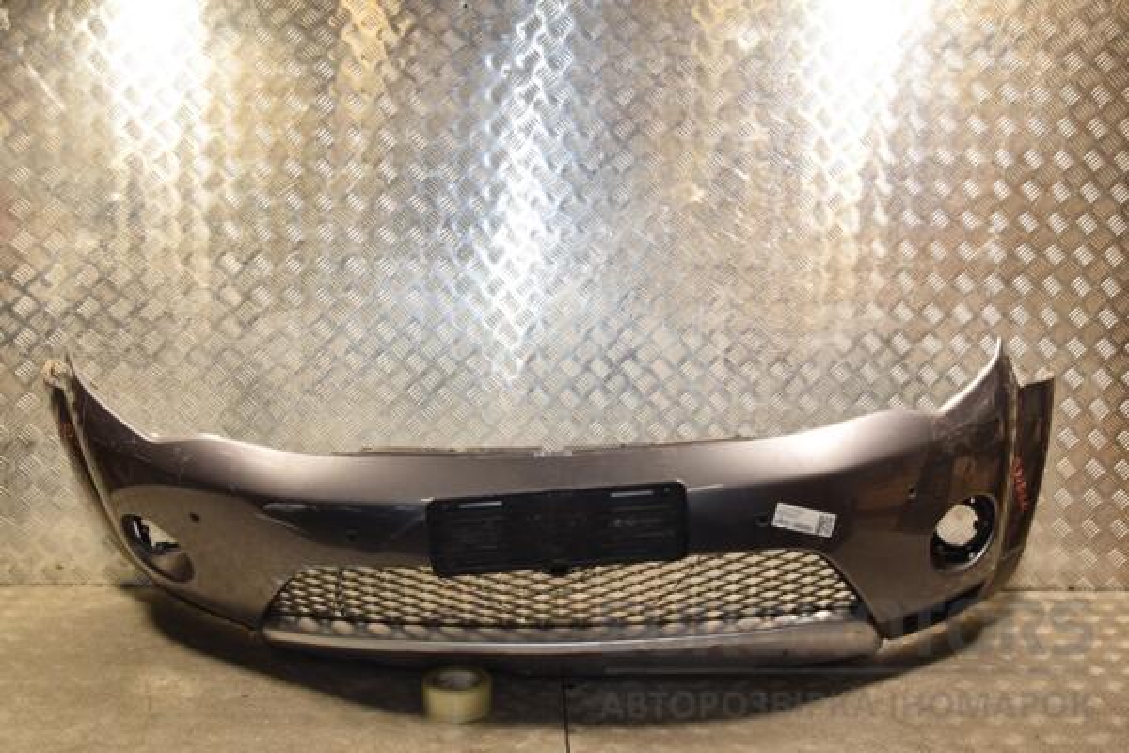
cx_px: 564
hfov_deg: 53.1
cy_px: 376
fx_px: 1129
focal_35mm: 36
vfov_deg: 36.9
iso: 800
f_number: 6.3
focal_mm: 24
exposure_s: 1/200
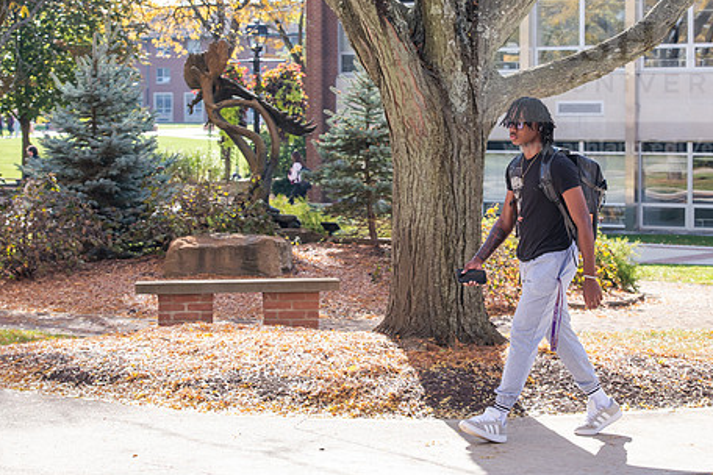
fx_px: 1763
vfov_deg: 15.3
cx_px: 432
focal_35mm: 89
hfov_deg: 22.8
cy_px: 180
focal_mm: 70
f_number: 7.1
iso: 400
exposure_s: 1/250
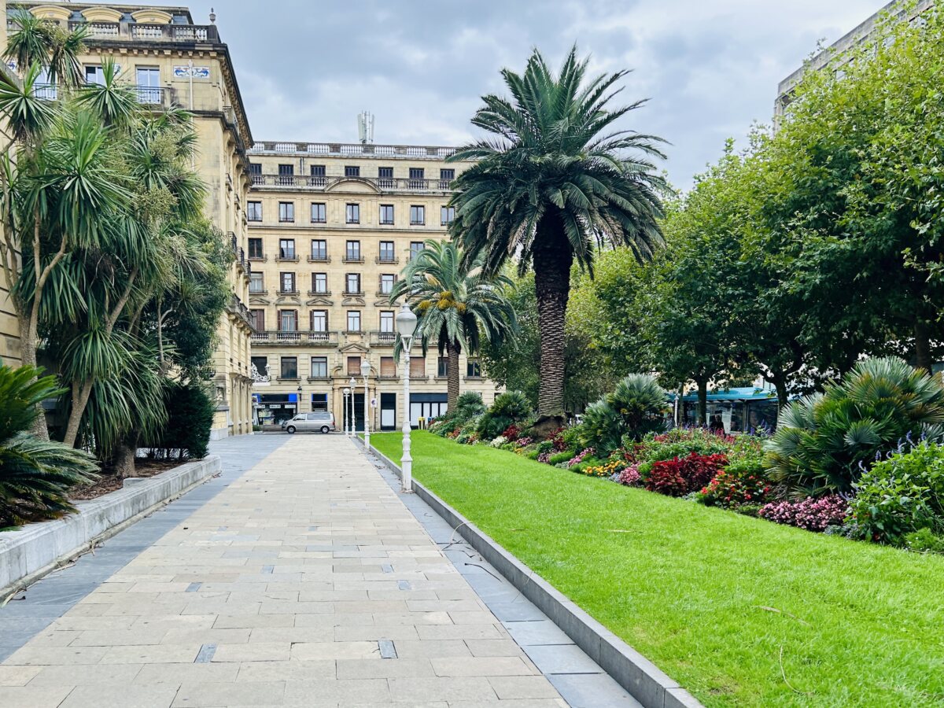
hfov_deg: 67.3
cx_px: 472
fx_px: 709
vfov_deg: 53.1
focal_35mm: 26
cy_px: 354
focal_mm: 5.7
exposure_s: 1/621
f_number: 1.5
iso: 50
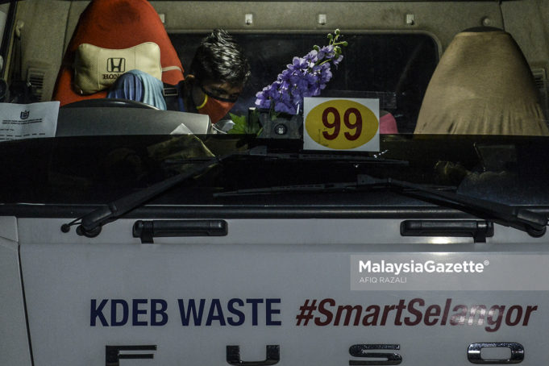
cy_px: 183
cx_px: 274
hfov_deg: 28.8
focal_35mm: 70
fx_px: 1067
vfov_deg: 19.5
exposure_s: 1/125
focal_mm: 70
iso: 2500
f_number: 2.8
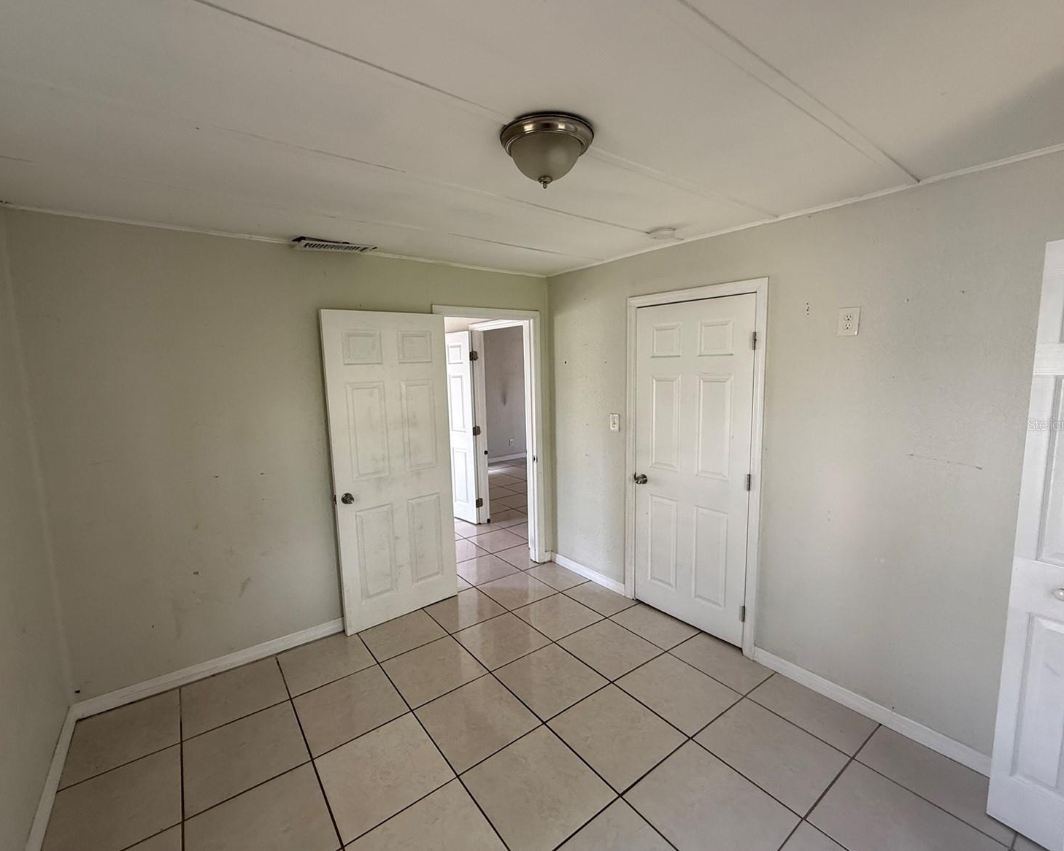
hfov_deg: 96.8
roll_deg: +1.2
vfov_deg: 84.0
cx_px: 512
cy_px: 424
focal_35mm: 15
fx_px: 472
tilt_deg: -7.0
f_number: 2.2
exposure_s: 1/99
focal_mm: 2.22
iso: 100
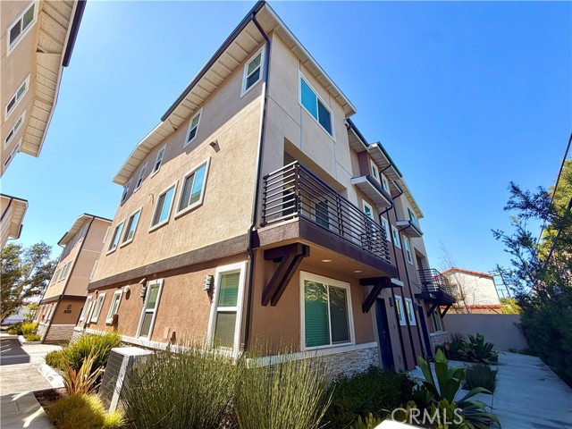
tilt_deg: +24.5
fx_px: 231
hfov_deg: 102.1
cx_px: 286
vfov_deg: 85.7
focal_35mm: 14
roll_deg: -1.0
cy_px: 214
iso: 32
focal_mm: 2.22
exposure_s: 1/770
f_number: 2.2
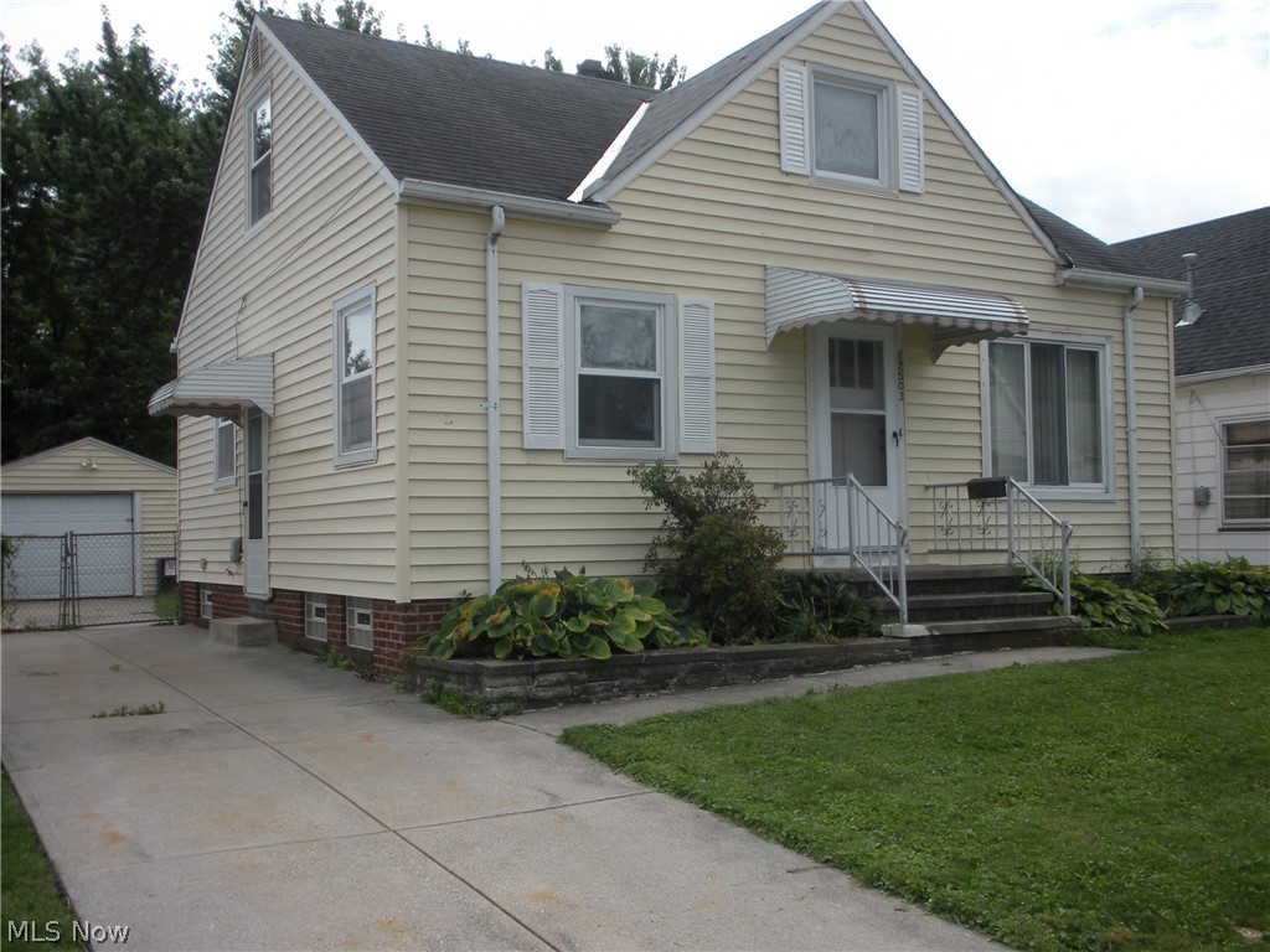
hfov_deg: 52.6
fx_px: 1284
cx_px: 635
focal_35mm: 35
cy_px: 476
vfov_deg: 40.7
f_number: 3.5
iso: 64
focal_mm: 6.3
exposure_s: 1/706
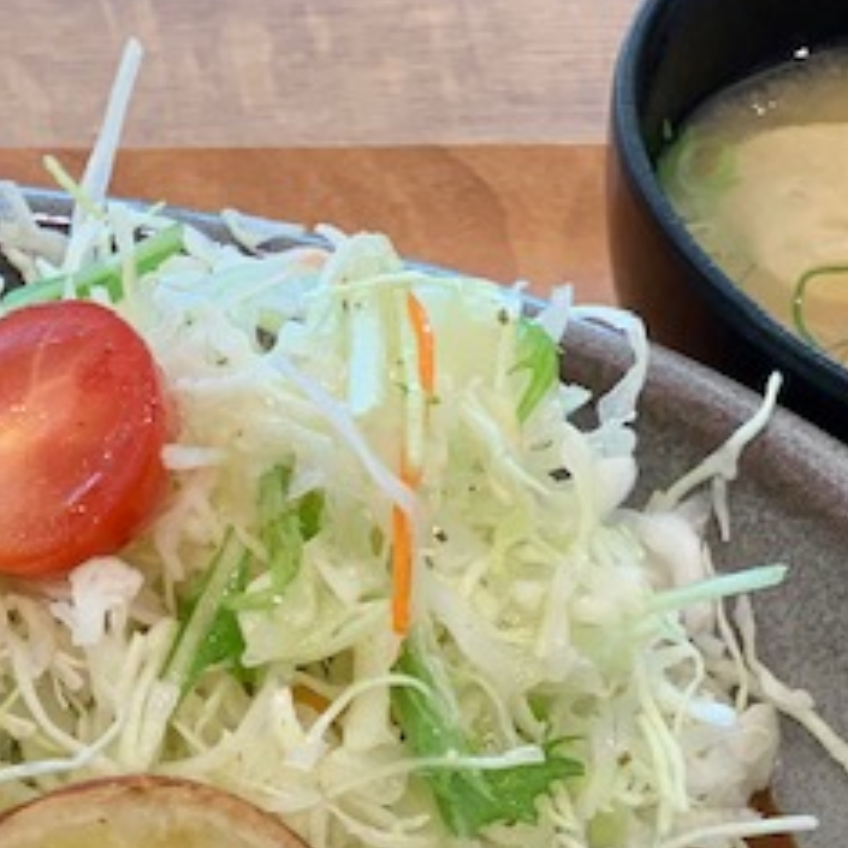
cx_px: -119
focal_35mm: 125
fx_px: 3464
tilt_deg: -47.0
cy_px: 754
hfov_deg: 13.6
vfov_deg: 13.8
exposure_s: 1/60
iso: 80
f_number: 2.4
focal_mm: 6
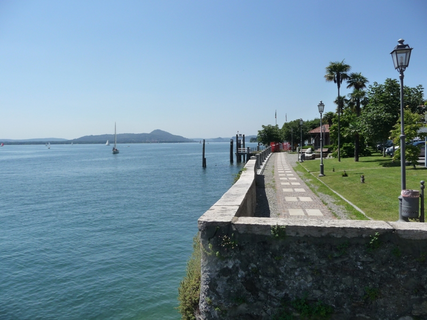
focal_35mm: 28
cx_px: 214
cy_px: 160
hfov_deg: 63.4
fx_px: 345
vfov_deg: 49.7
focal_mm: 4.7
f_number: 8
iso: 160
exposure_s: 1/250
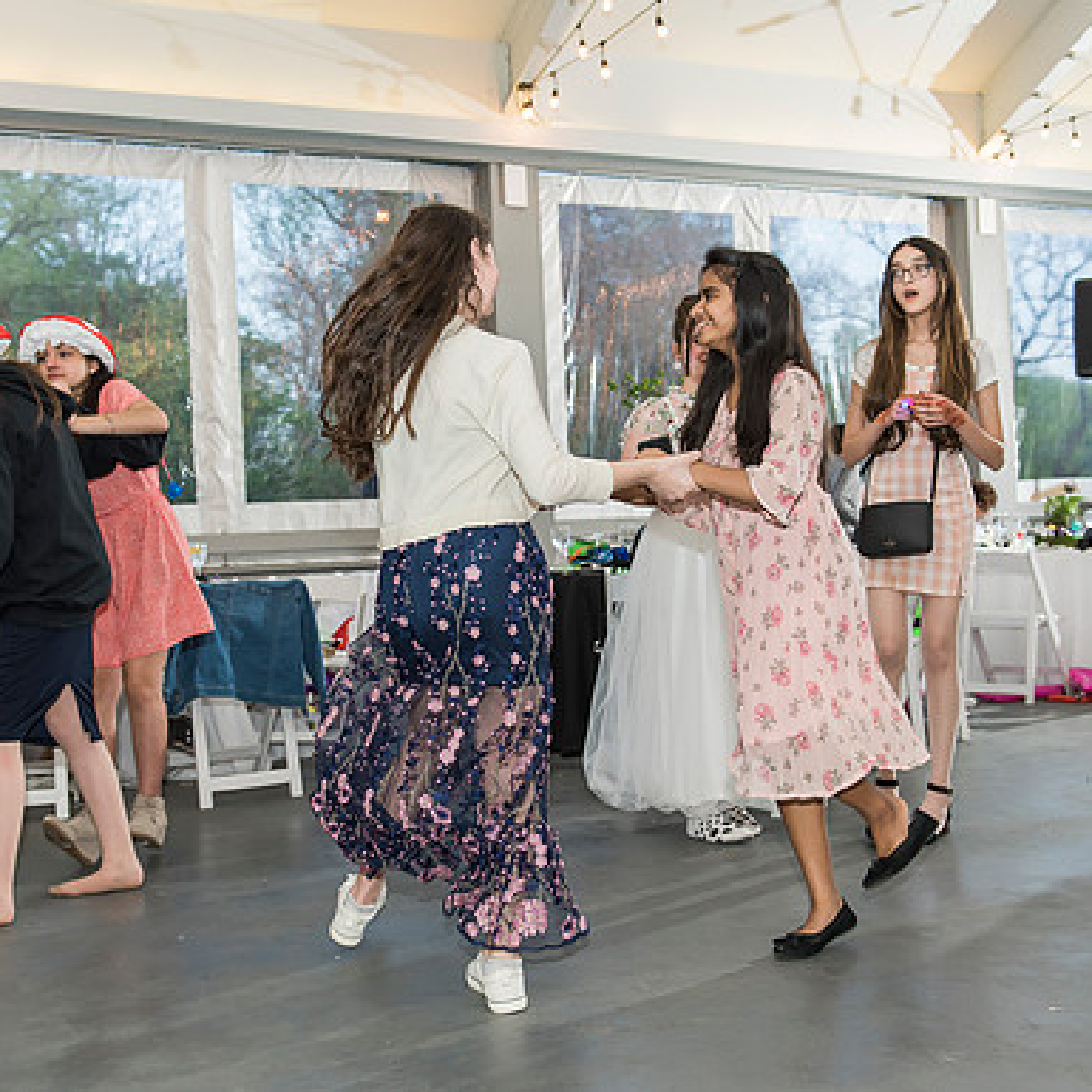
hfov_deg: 40.9
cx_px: 522
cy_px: 546
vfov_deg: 40.9
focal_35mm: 41
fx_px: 1463
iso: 800
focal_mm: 32
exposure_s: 1/100
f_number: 3.5
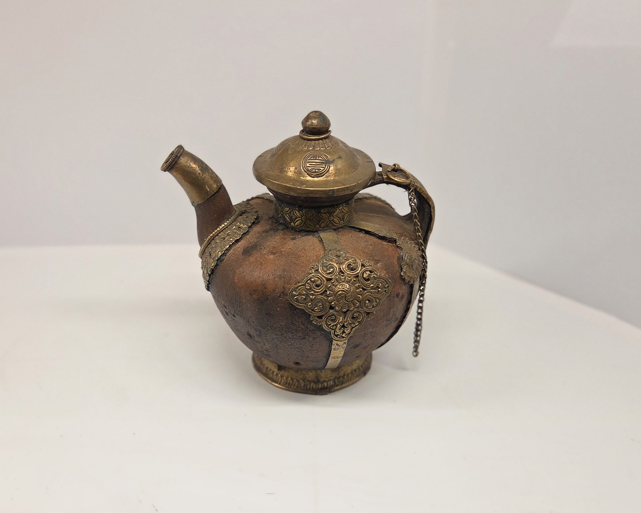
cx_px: 302
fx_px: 455
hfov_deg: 70.2
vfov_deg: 58.8
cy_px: 257
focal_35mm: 24
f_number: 1.8
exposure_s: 1/55.5
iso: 32
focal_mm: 5.4
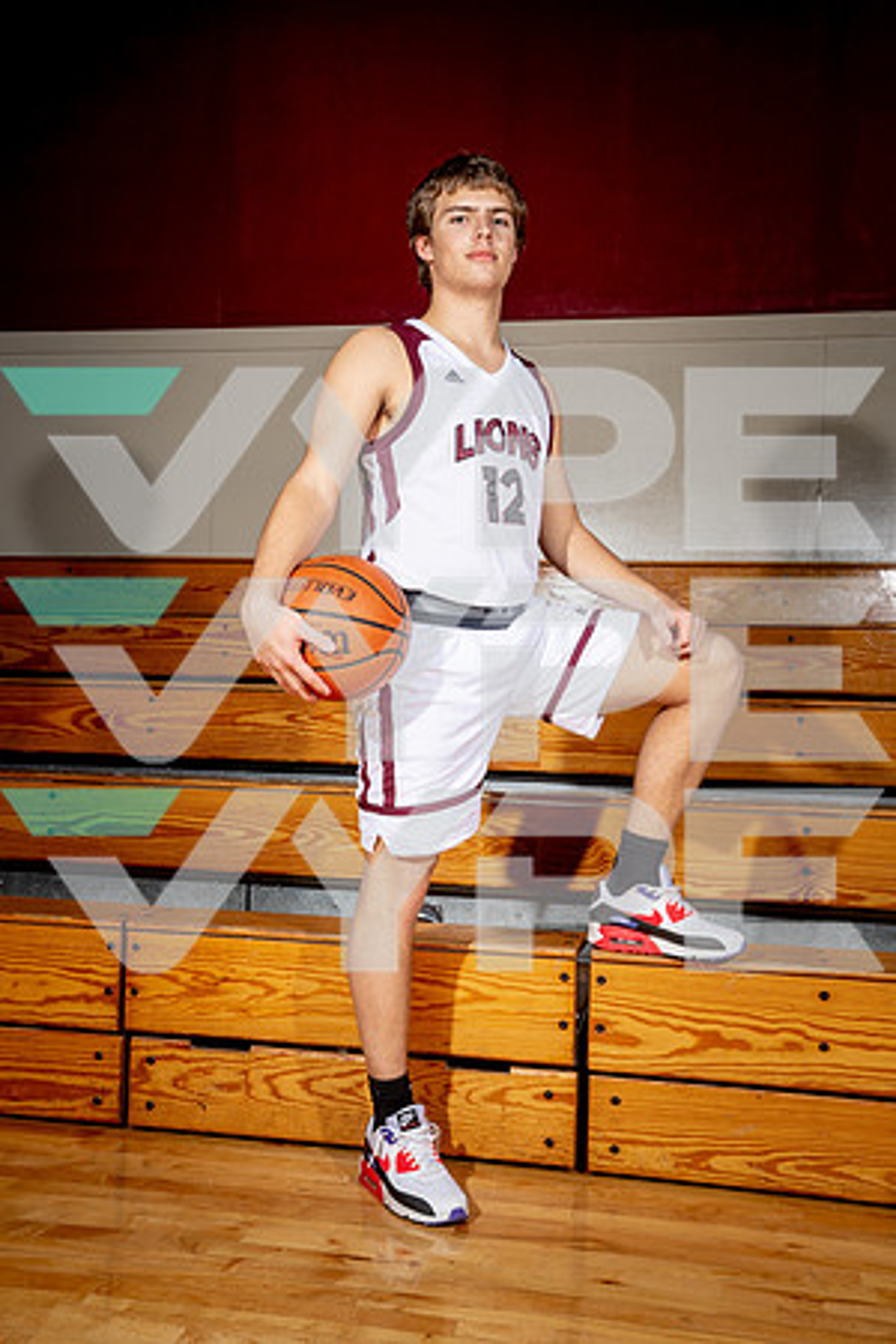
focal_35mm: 37
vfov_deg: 51.9
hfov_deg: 35.9
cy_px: 672
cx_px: 448
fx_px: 1381
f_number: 8
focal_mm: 37
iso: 100
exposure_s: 1/250
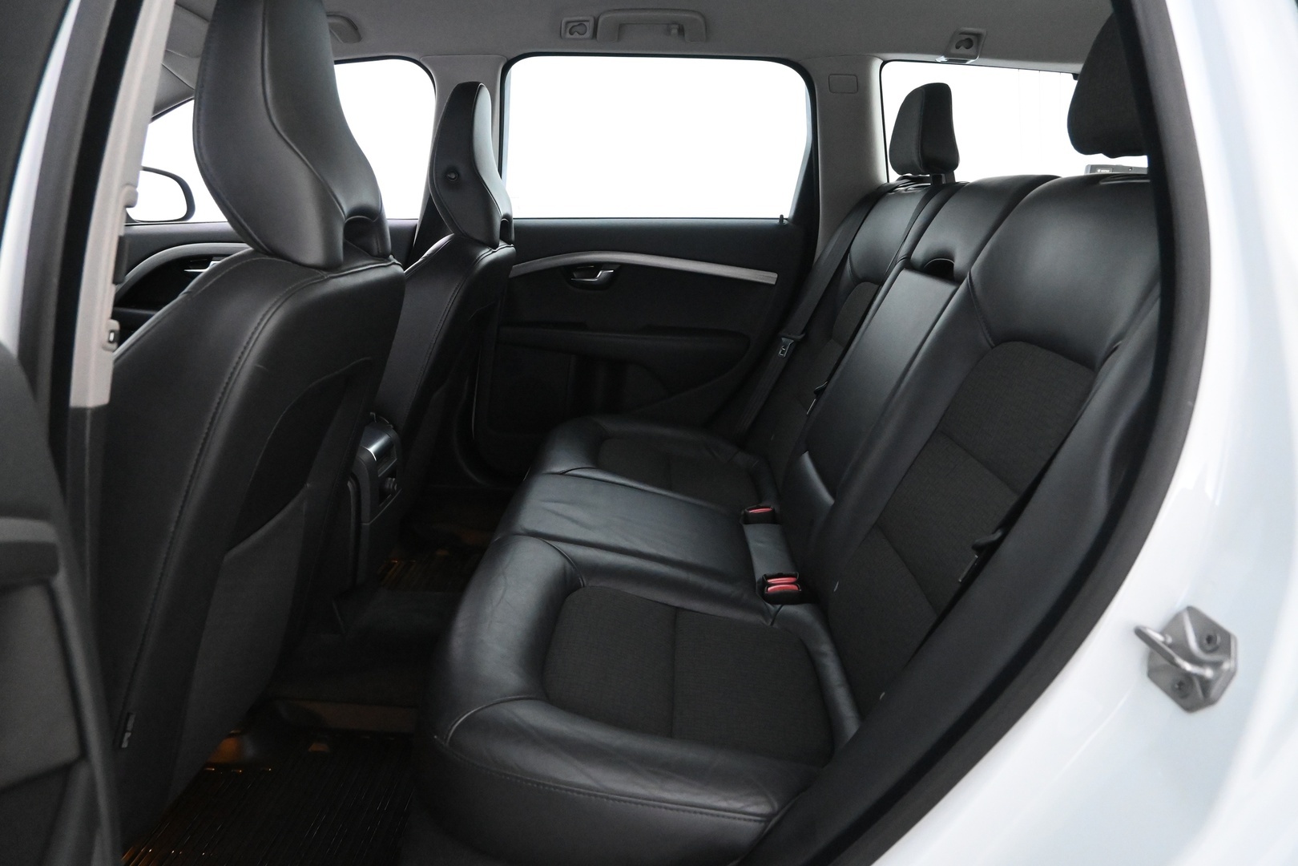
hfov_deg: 73.7
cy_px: 433
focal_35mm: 24
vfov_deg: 53.1
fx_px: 865
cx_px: 649
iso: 6400
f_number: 4.5
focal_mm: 16
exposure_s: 1/50
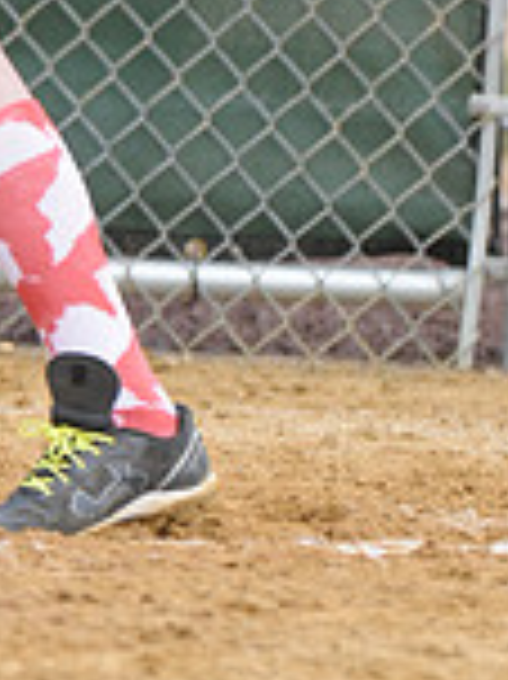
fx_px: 32488
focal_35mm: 1658
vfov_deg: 1.2
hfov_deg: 0.9
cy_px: -401
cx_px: -330
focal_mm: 300
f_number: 4.5
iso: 400
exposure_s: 1/1000
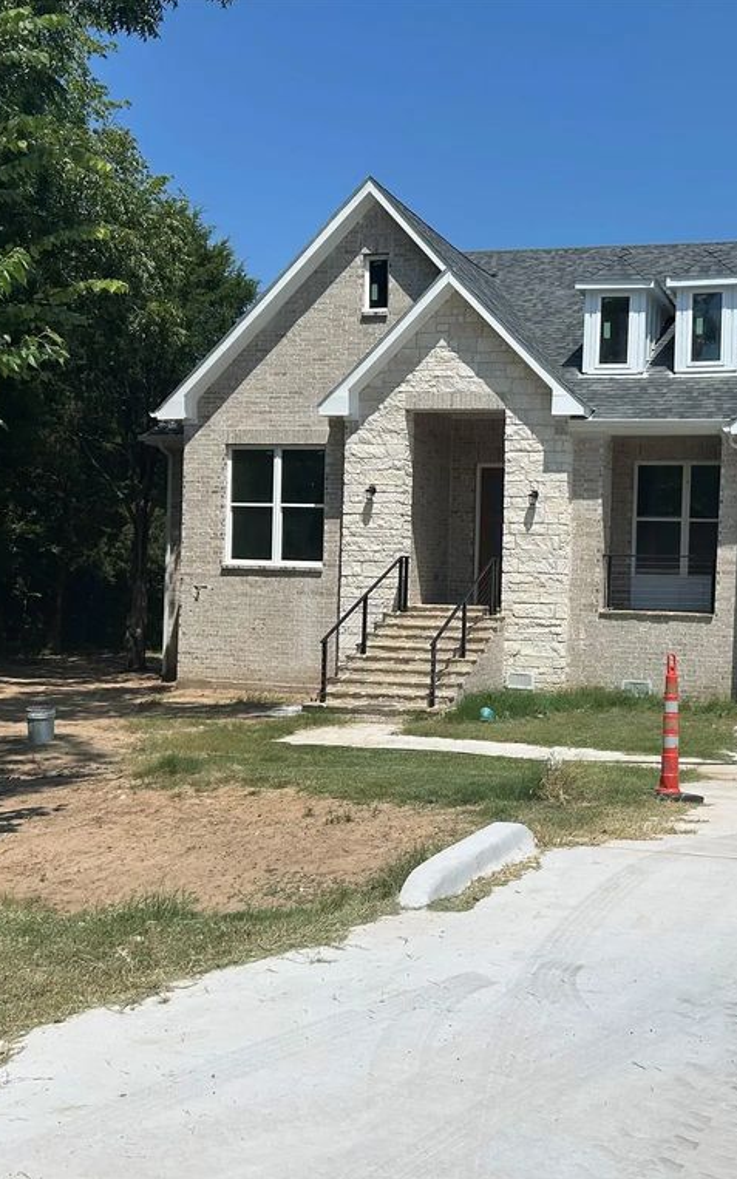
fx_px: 1189
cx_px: 599
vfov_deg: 52.7
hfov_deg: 33.4
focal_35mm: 37
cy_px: 590
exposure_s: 1/8000
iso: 50
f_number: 1.5
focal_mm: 5.7
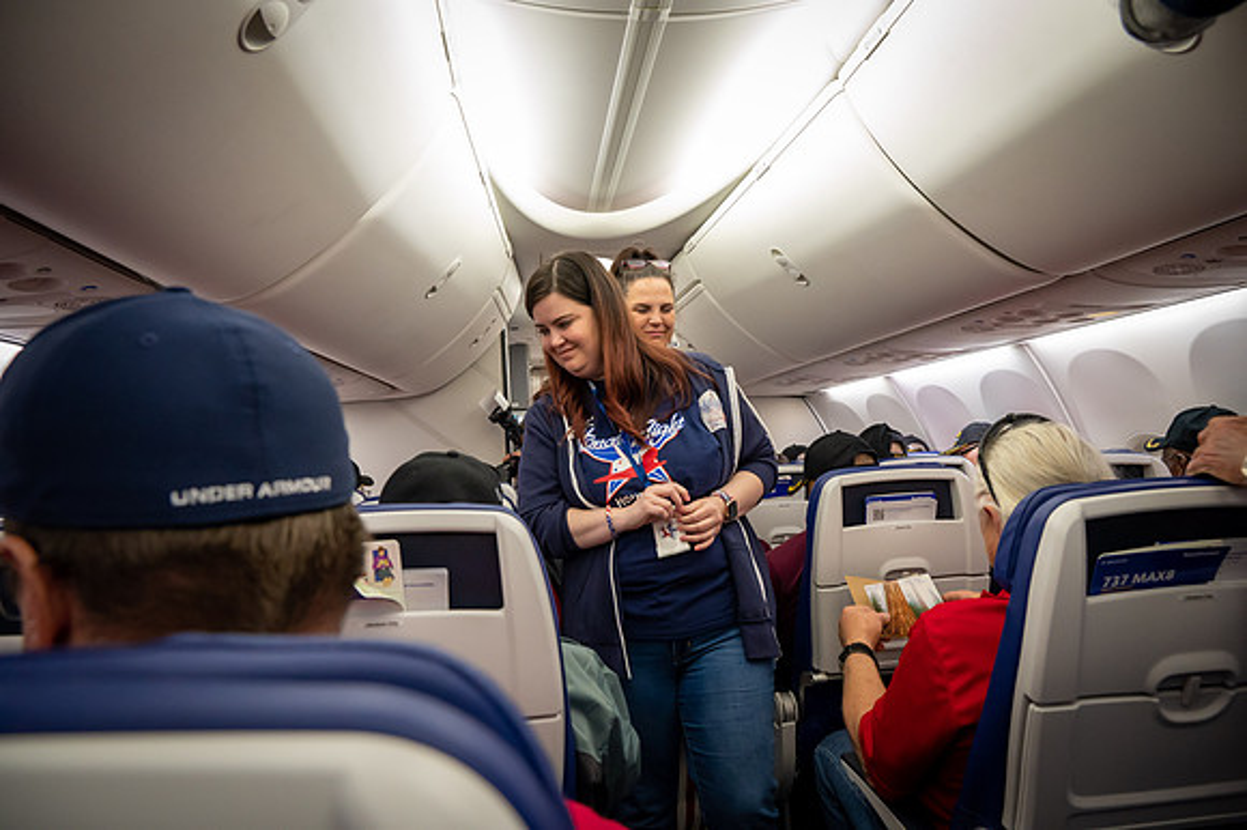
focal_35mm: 24
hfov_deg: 73.8
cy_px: 415
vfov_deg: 53.1
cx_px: 624
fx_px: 831
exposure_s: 1/60
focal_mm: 24
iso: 5600
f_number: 6.3
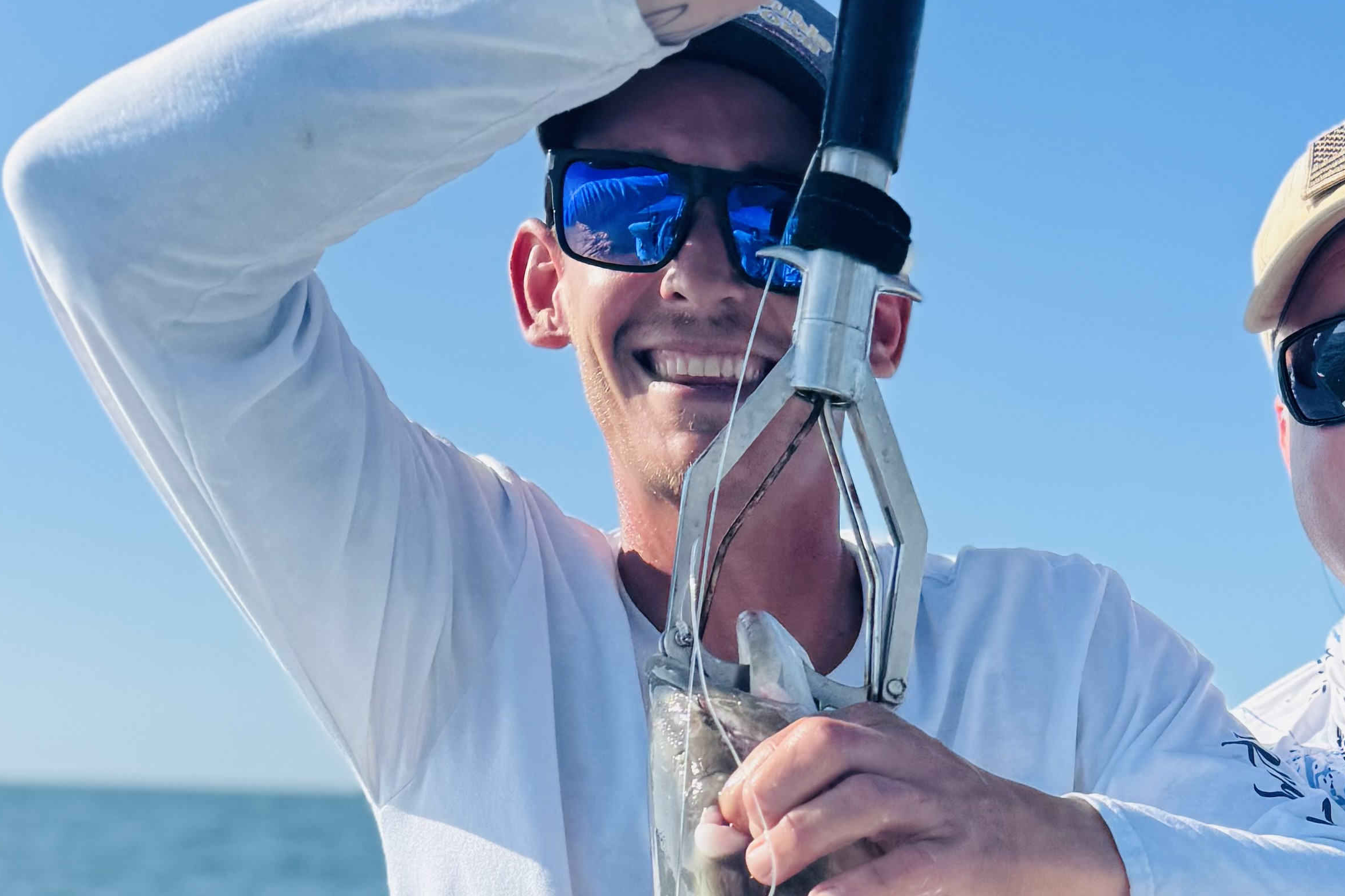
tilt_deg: -13.9
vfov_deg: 19.3
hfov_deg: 31.7
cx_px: 1144
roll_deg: +0.0
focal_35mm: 61
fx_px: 2279
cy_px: 1370
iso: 80
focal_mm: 6.76
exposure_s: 1/3802
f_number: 1.78
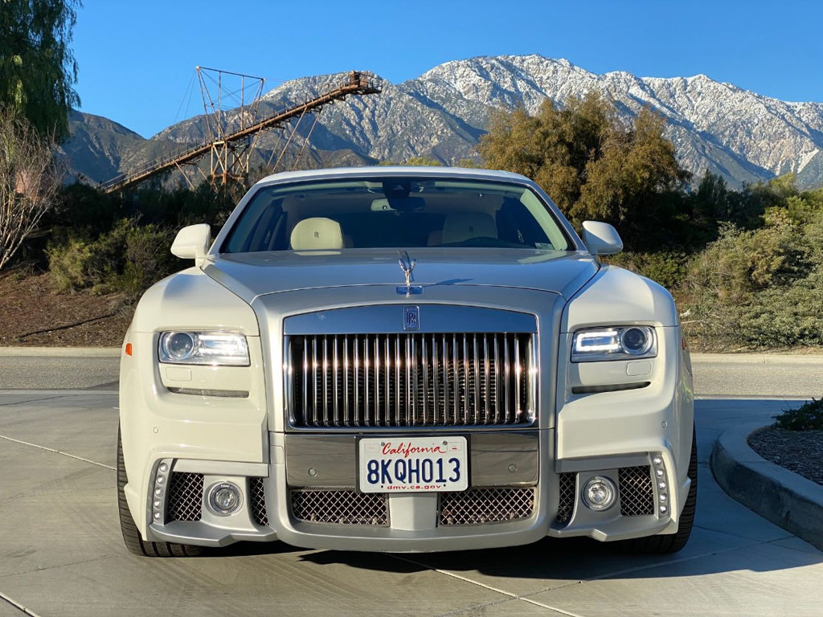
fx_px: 1236
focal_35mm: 52
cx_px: 412
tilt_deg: +1.0
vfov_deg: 28.0
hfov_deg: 36.8
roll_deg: -2.5
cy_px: 308
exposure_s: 1/1115
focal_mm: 6
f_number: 2
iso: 20
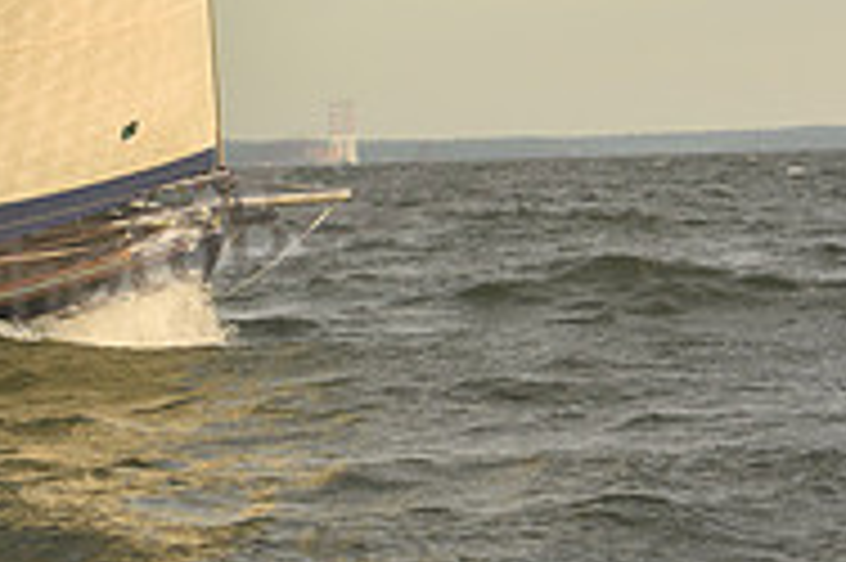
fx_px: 5071
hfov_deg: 9.4
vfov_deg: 6.3
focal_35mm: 216
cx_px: -292
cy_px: 61
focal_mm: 70
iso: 250
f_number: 5
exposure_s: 1/640
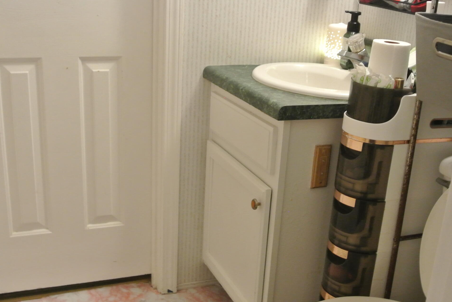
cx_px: 238
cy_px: 220
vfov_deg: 27.3
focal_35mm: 49
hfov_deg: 40.3
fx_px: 616
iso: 800
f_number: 3.8
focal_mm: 11.8
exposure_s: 1/15
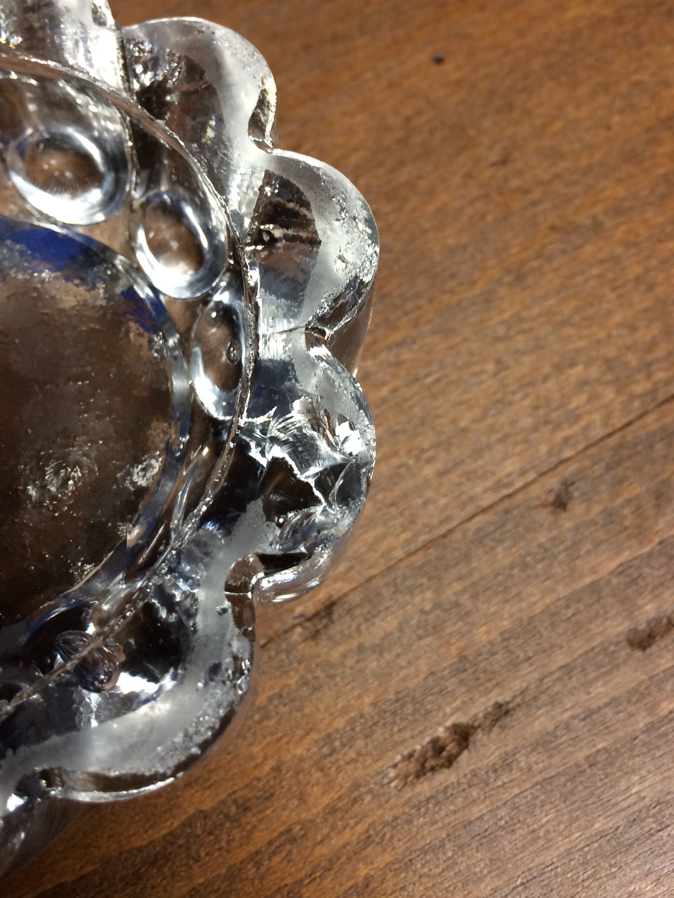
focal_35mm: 35
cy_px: 416
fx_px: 909
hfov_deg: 40.6
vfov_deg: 52.6
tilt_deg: -69.6
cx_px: 288
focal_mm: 4.15
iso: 100
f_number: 2.2
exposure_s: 1/33
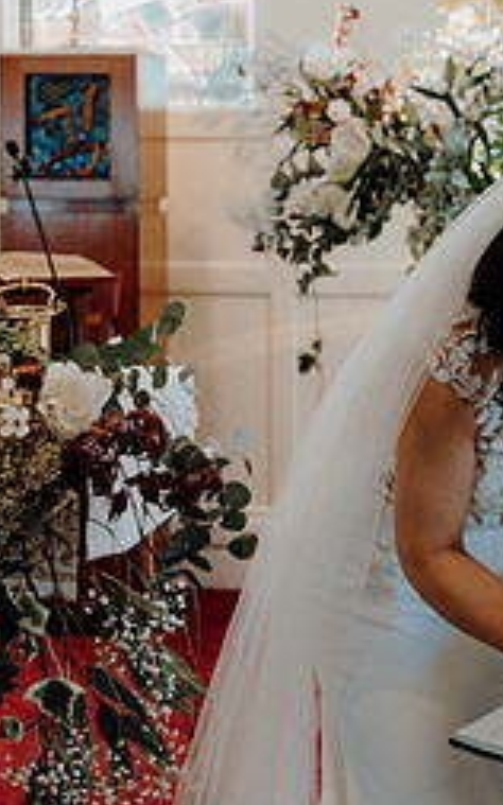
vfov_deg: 26.7
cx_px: 379
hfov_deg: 16.8
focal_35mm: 77
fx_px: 1690
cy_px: 313
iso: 640
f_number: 3.5
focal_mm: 33
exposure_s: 1/160
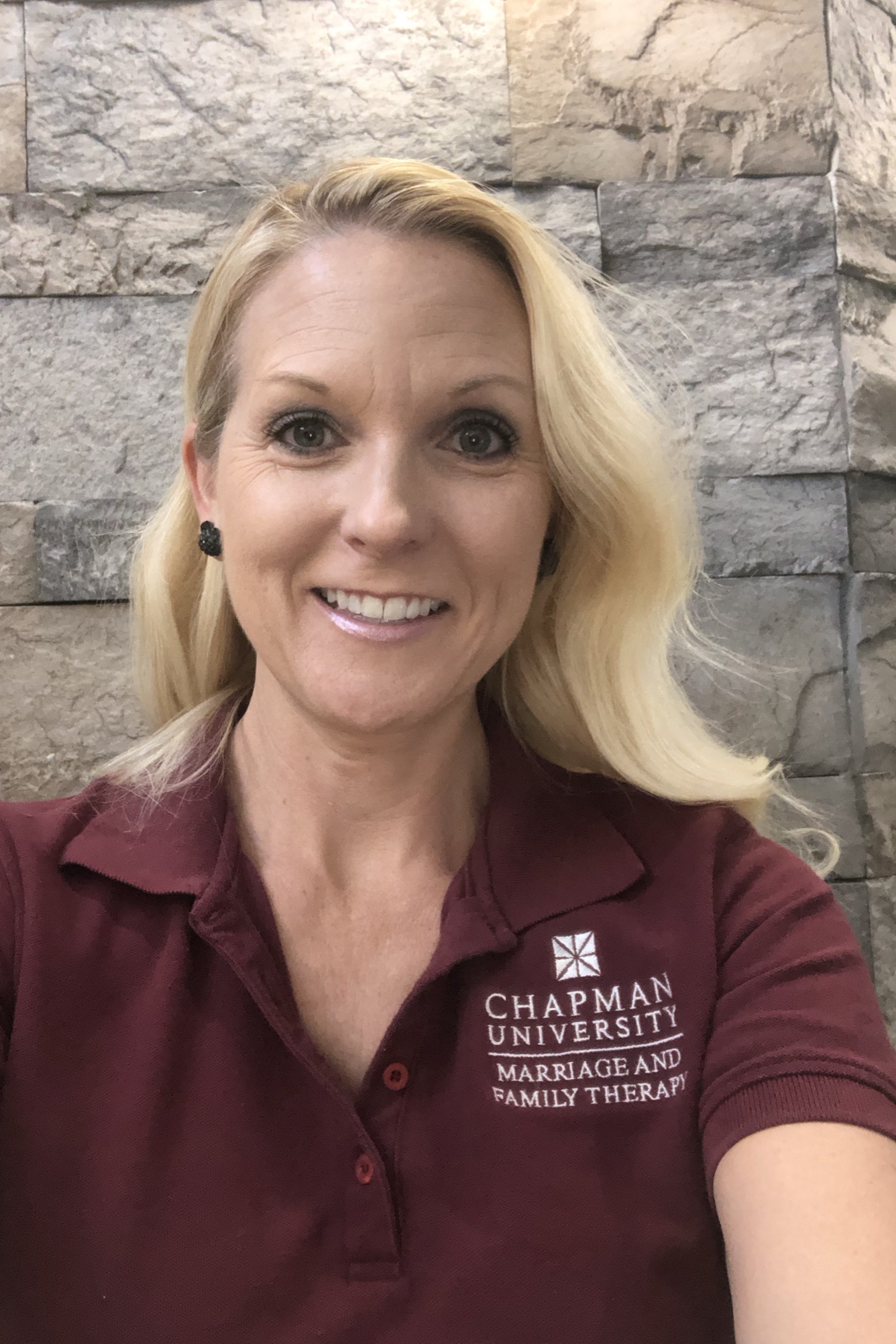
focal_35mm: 34
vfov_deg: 55.8
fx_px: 1269
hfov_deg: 38.8
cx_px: 389
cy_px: 683
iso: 125
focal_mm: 2.87
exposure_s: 1/60
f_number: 2.2
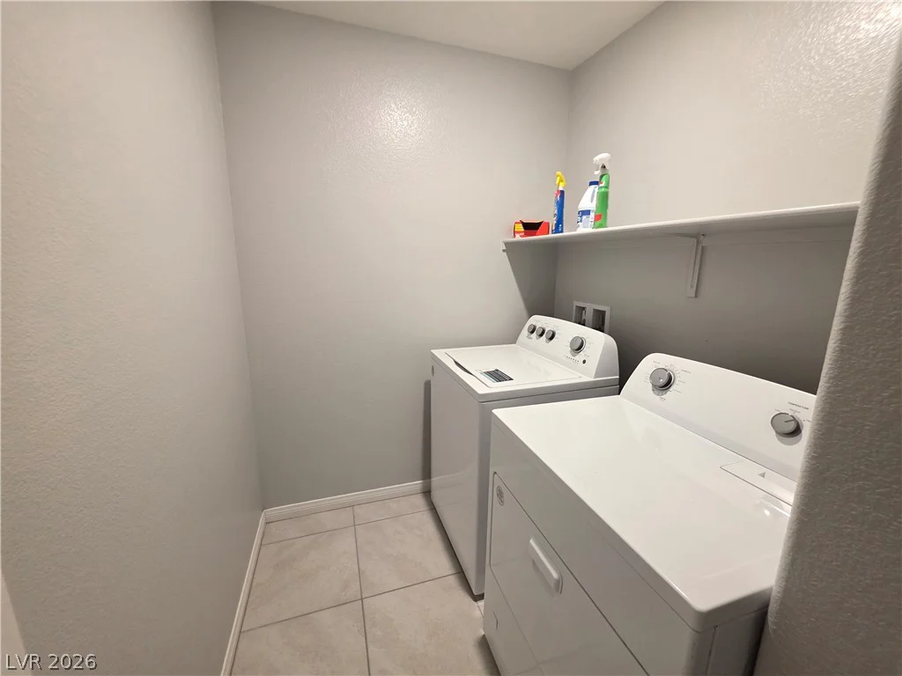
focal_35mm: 13
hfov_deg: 106.2
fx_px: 339
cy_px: 338
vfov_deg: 89.9
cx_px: 451
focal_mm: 2.2
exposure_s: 1/60
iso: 400
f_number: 1.9
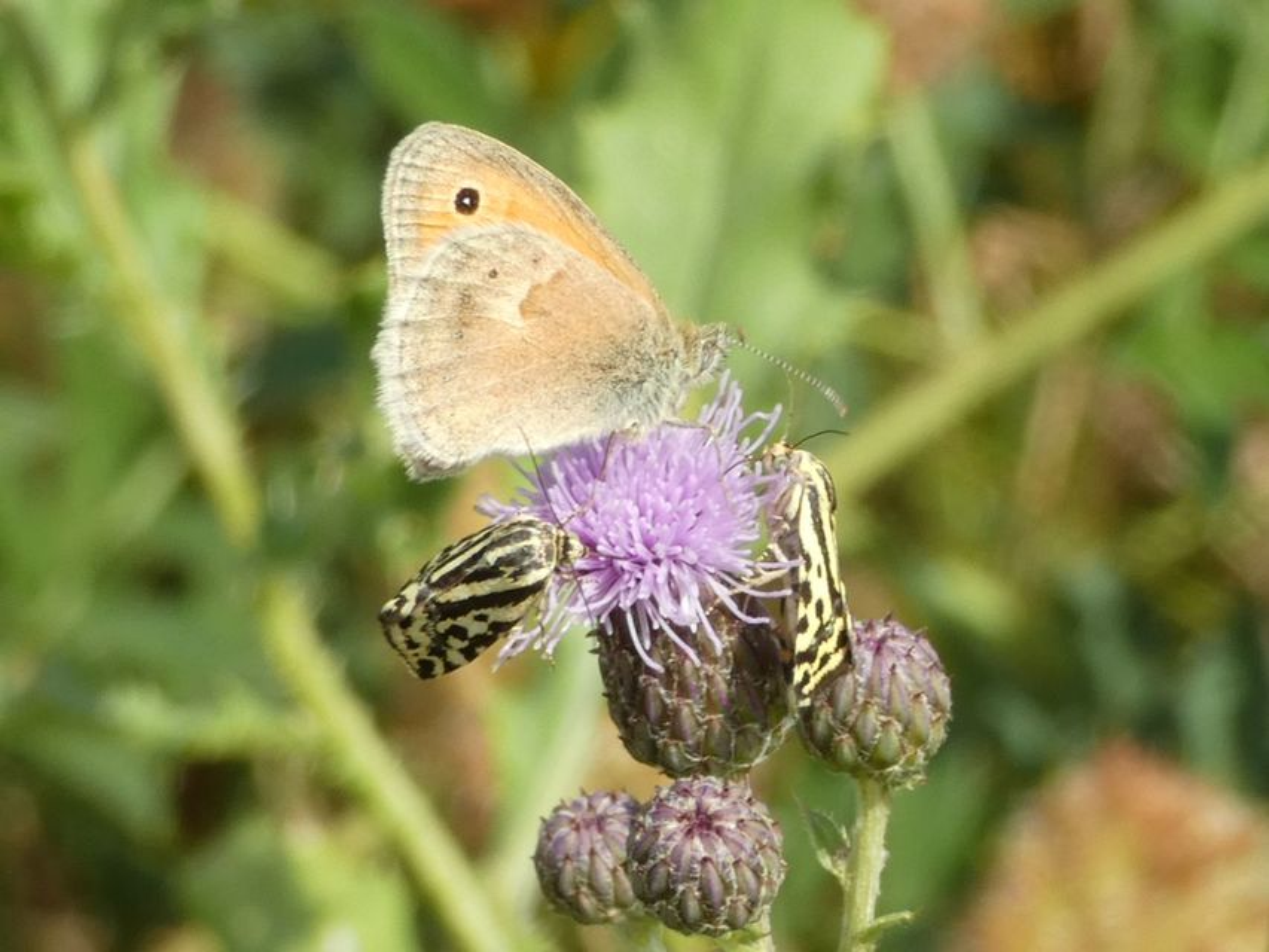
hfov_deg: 14.3
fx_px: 5060
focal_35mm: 138
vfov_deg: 10.8
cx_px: 634
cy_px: 476
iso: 80
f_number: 5.3
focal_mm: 24.7
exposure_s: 1/125
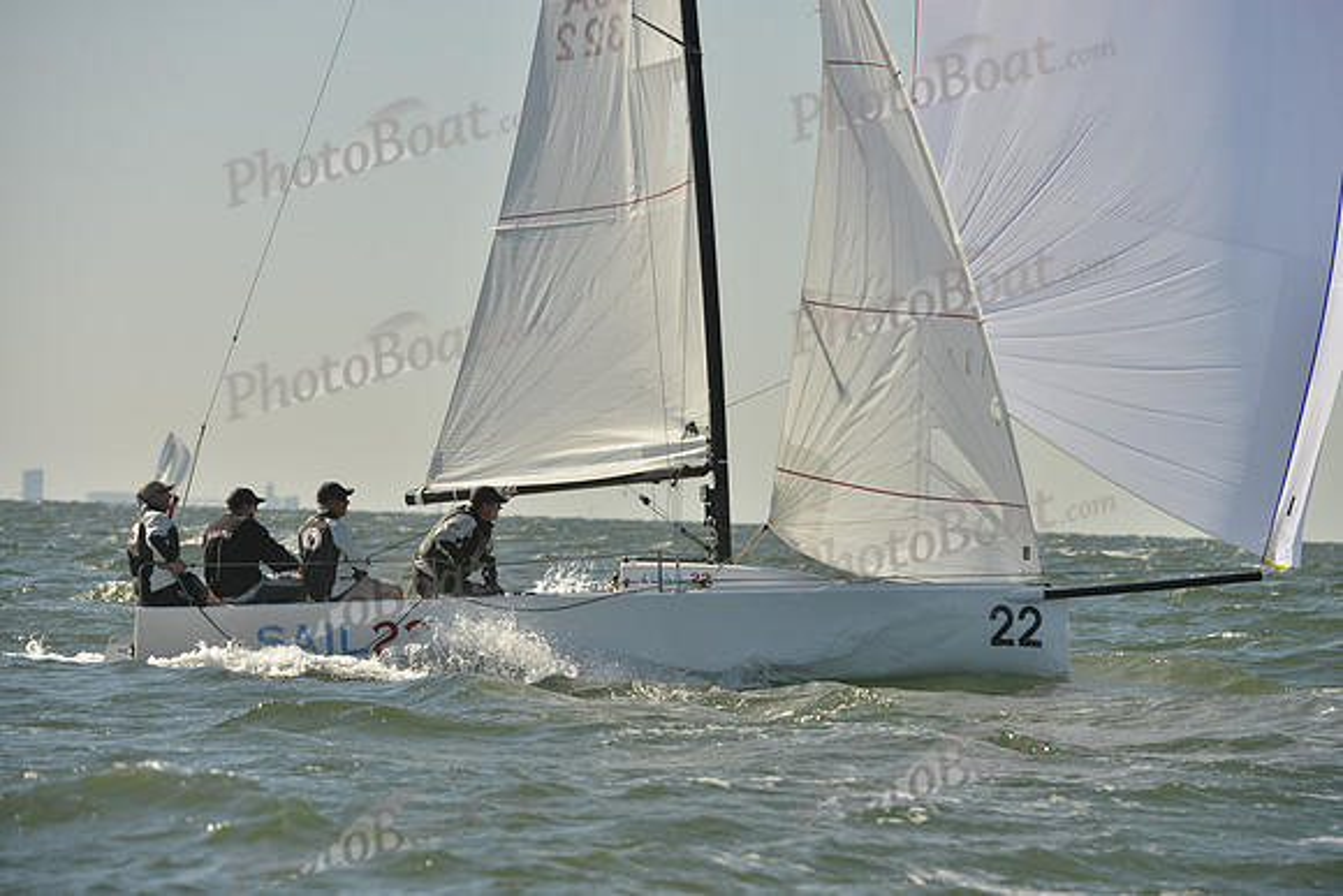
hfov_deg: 8.6
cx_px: 672
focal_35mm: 240
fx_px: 8955
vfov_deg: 5.7
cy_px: 448
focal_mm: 240
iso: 280
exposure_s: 1/1600
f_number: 7.1
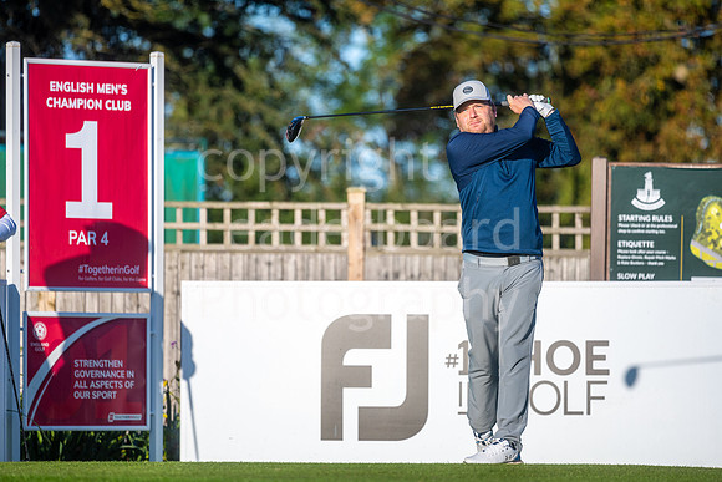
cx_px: 361
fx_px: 6018
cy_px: 241
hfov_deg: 6.9
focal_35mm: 300
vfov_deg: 4.6
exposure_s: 1/1250
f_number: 4
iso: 160
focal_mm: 300
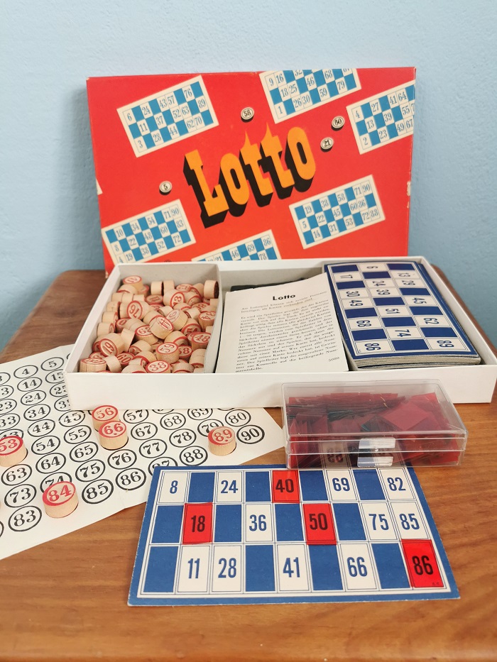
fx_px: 517
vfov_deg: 65.3
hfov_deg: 51.4
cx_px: 248
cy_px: 331
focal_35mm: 27
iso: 100
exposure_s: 1/50
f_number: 1.6
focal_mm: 5.56
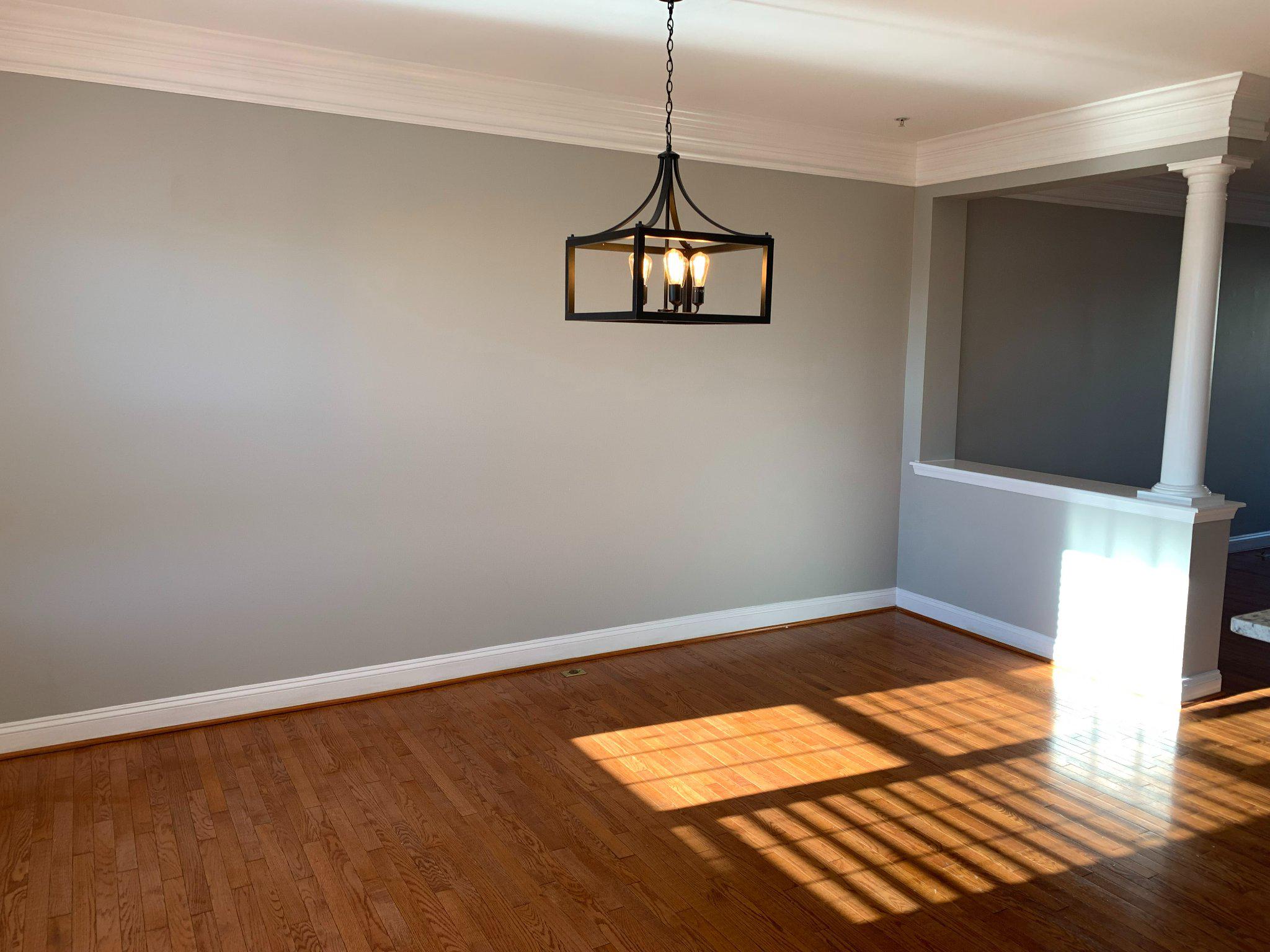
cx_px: 635
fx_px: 954
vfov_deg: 53.1
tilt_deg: -7.3
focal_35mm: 26
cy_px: 476
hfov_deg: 67.3
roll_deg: +0.6
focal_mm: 4.25
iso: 32
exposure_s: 1/120
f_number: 1.8
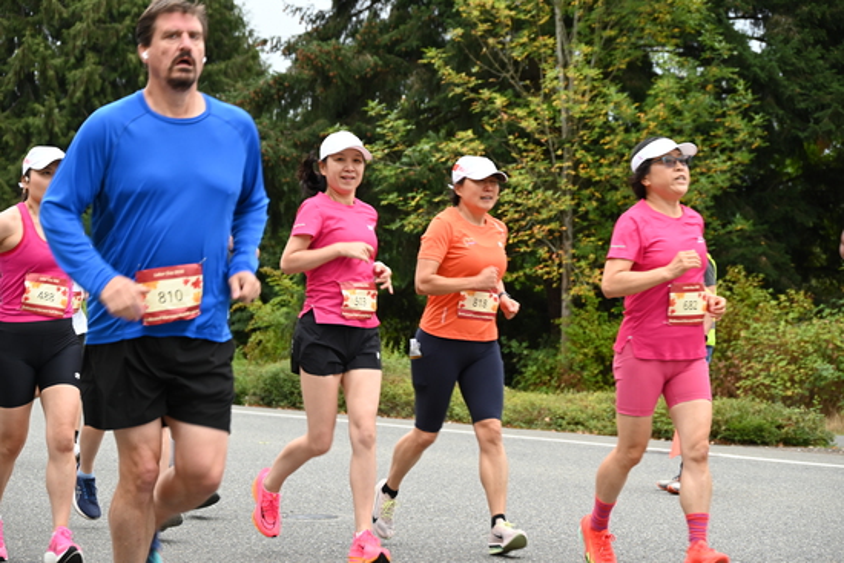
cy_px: 282
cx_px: 422
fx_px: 2134
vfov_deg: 15.0
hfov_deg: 22.4
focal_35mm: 91
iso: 720
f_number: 6.3
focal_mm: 91
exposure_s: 1/125
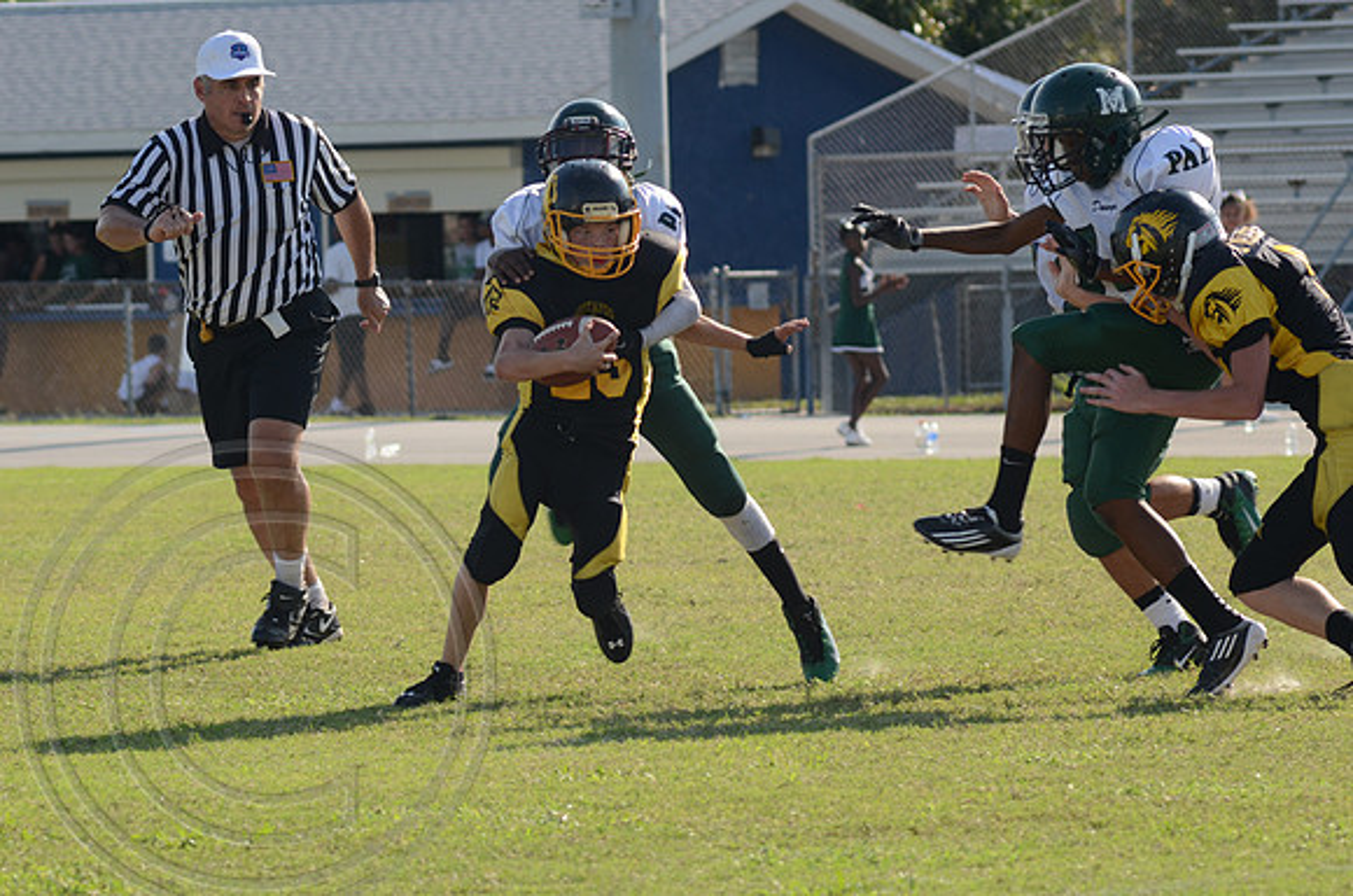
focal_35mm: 300
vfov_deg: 4.6
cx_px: 676
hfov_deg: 6.9
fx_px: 11250
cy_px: 448
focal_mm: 200
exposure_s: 1/640
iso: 400
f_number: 9
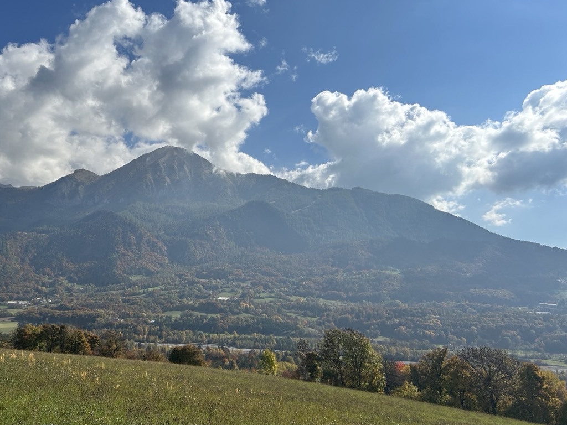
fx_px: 541
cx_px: 218
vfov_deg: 42.9
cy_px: 198
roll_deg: -0.2
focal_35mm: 33
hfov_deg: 54.8
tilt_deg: +9.7
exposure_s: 1/9434
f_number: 1.5
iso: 50
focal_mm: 5.7
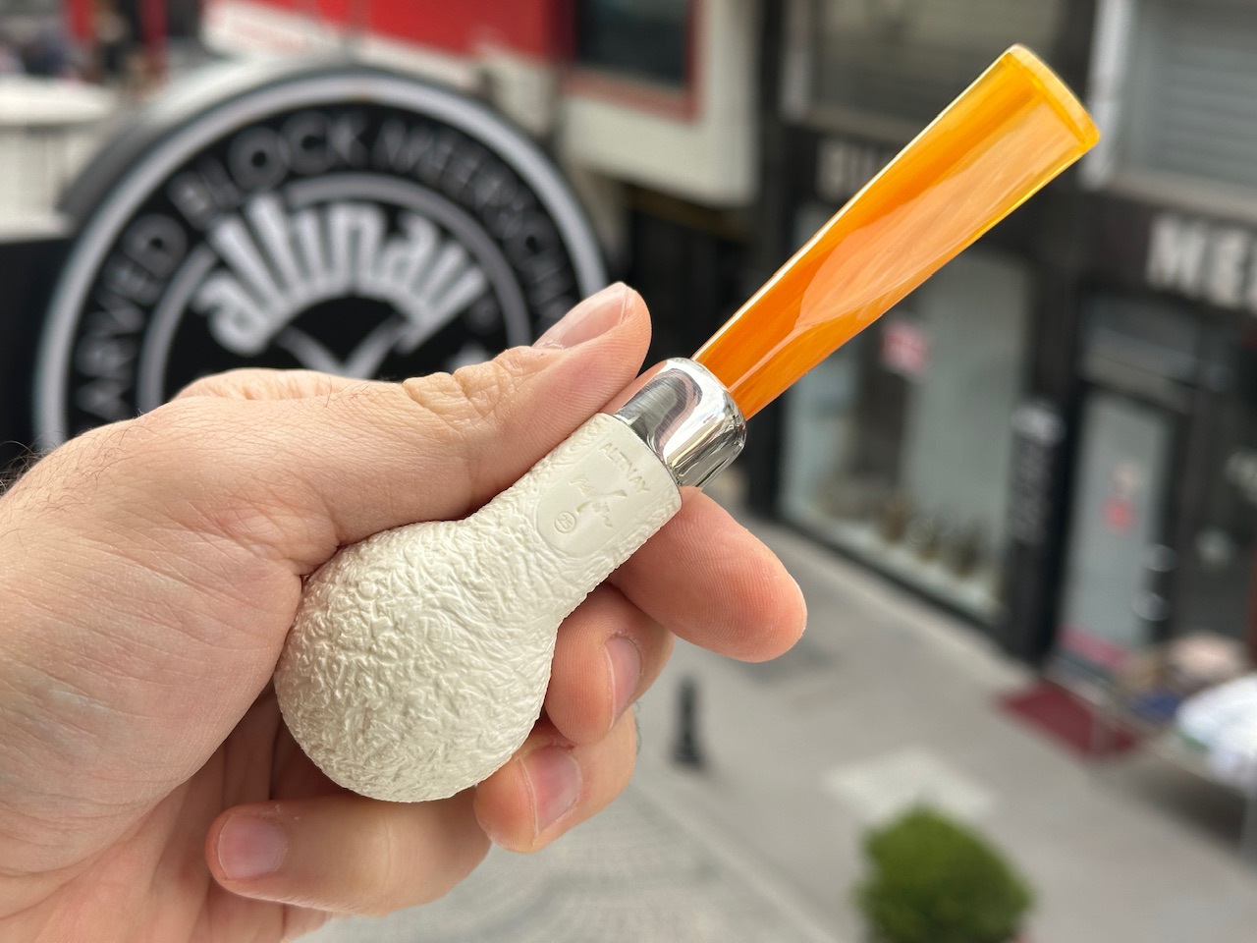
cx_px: 628
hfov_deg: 39.7
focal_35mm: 48
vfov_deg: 30.3
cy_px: 472
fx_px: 1743
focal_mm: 6.86
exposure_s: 1/791
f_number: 1.78
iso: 64
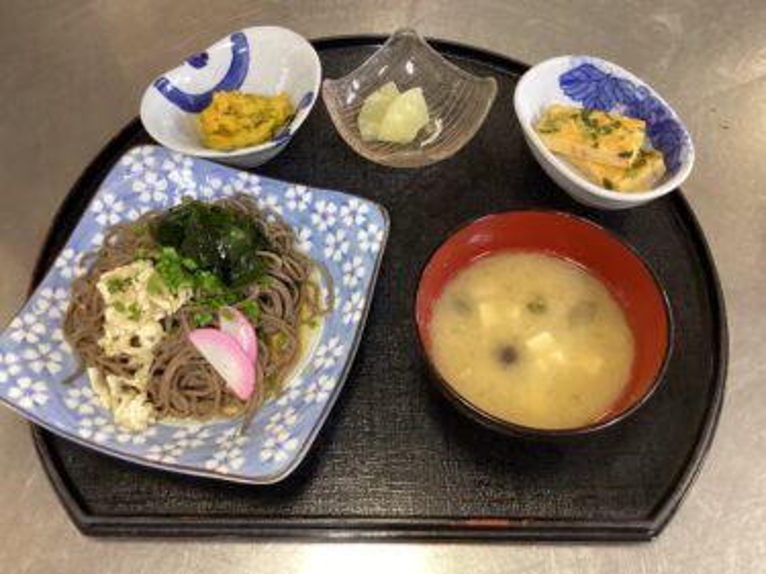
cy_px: 287
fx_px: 686
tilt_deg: -60.2
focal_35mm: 31
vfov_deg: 45.4
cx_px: 383
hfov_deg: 58.4
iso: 320
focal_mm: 3.3
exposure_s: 1/60
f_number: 2.4
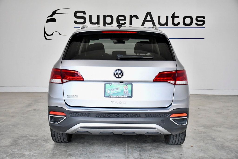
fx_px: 317
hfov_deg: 41.1
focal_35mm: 48
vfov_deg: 28.1
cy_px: 80
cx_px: 119
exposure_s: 1/1600
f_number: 4
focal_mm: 32
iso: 2500
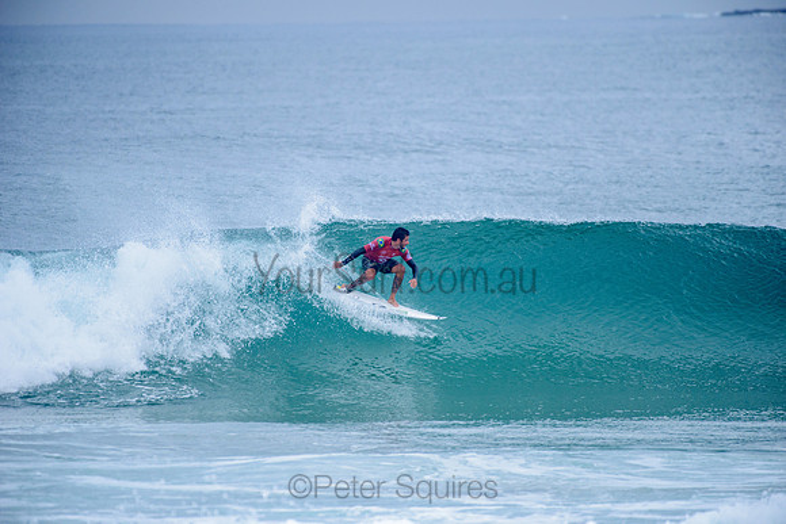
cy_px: 262
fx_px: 10919
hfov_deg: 4.1
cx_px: 393
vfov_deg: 2.8
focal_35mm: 500
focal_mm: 500
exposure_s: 1/2000
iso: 450
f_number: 5.6
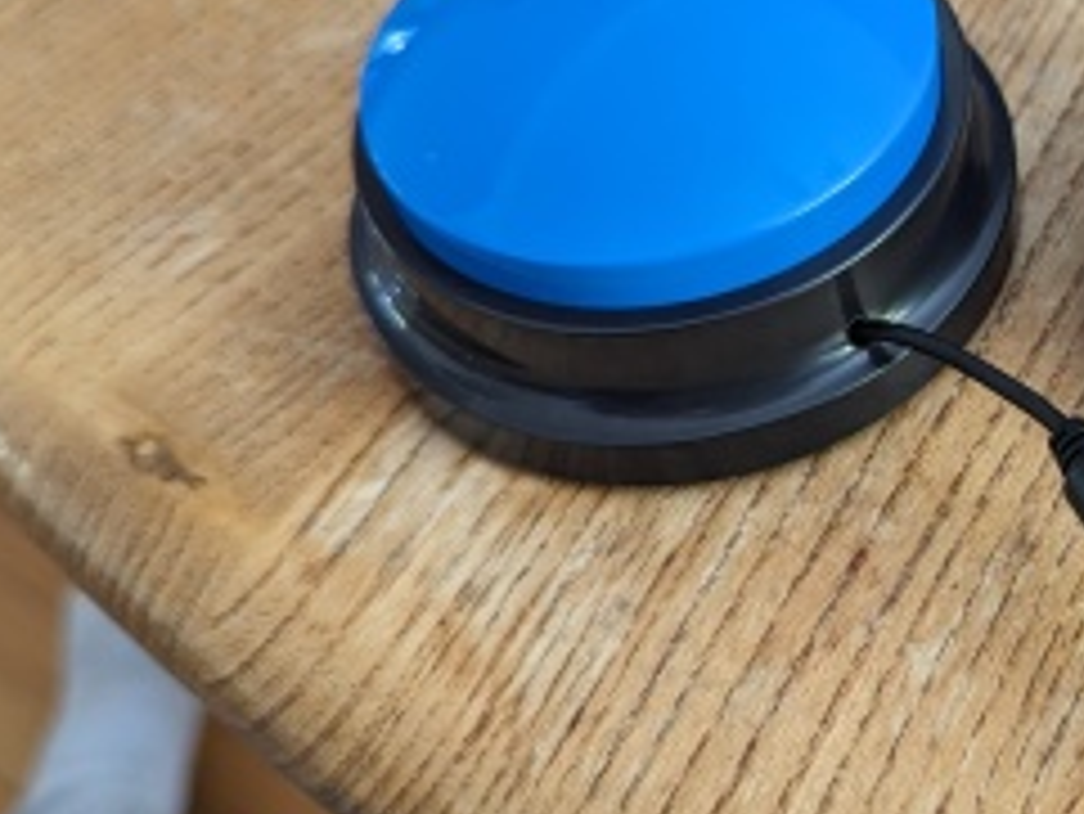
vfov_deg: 27.4
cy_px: 301
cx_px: 1005
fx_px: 1661
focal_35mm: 53
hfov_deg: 33.9
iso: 140
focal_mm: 6.81
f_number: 1.85
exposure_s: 1/23.8
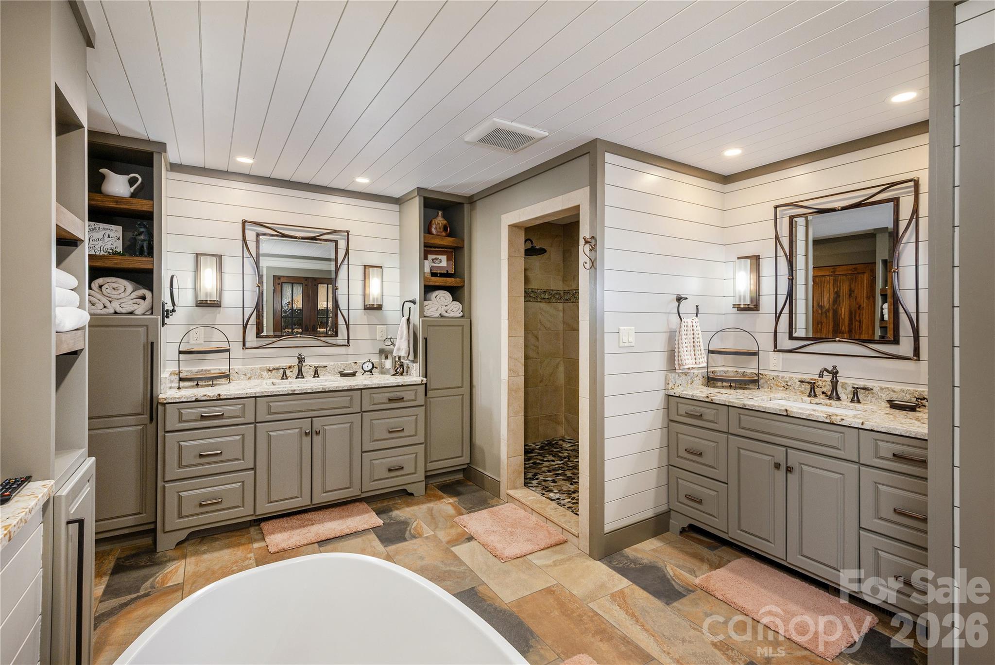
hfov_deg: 100.4
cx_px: 498
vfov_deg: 77.4
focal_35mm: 15
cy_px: 332
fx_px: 415
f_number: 7.1
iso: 320
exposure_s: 1/80
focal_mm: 15
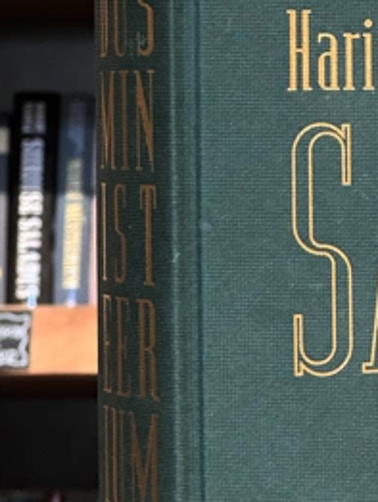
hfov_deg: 7.4
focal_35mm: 200
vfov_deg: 9.9
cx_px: 415
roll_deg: -0.4
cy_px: 296
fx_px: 2907
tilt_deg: -3.0
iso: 500
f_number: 2.8
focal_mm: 9
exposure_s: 1/60
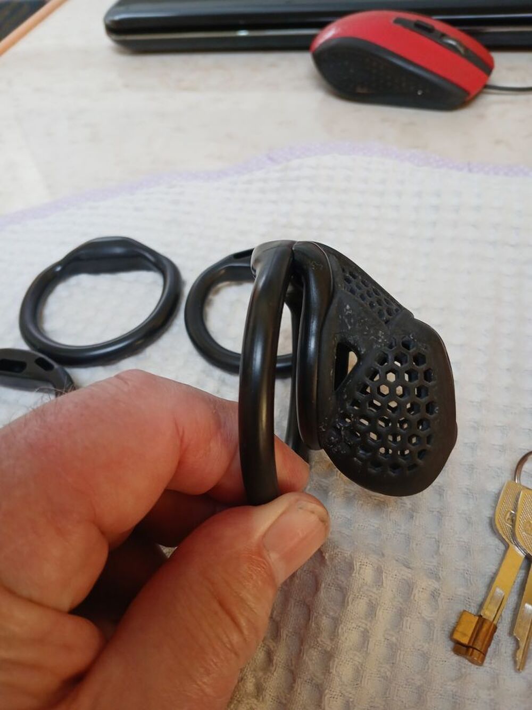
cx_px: 266
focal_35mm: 26
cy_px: 355
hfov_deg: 53.1
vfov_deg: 67.3
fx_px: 533
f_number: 1.8
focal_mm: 3.98
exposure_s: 1/50
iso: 125
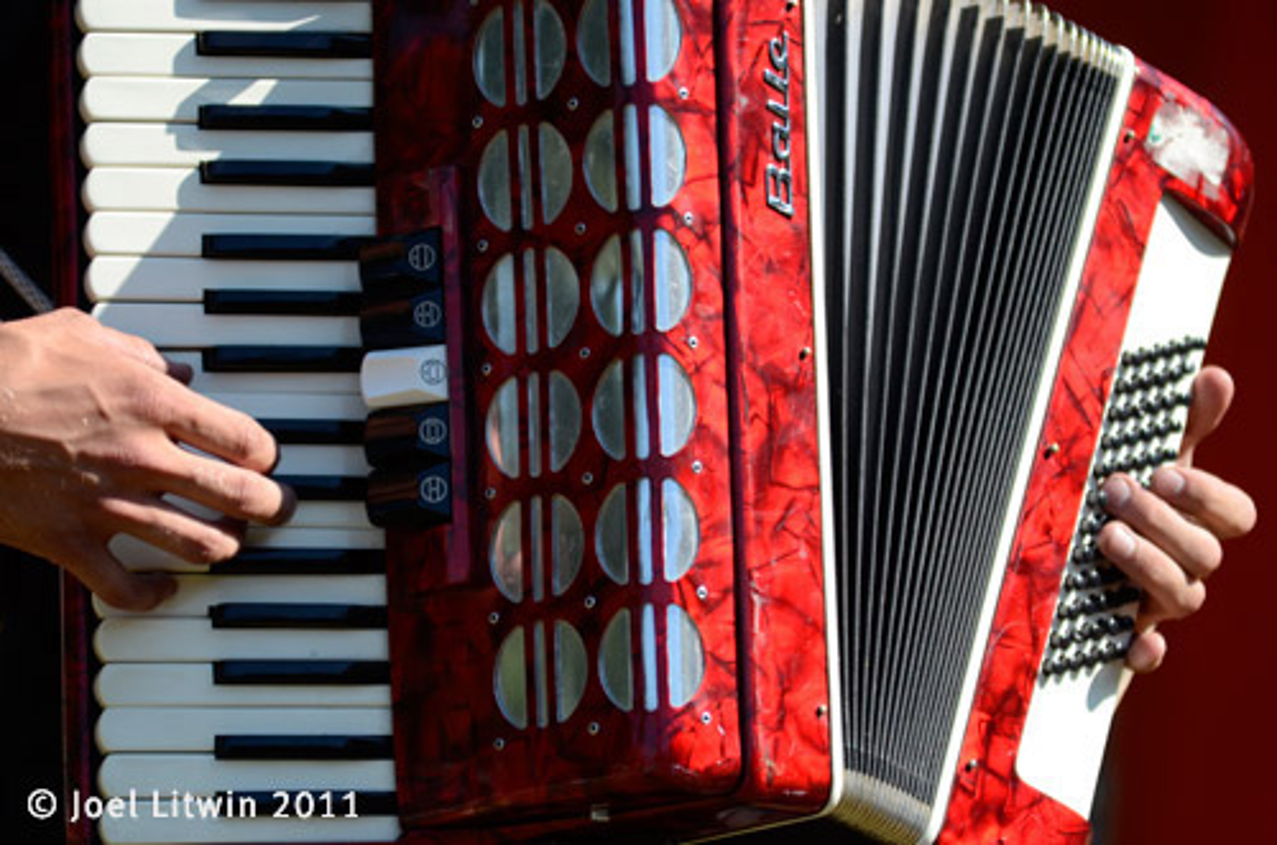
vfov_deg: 4.6
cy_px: 422
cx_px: 638
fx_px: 10618
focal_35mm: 300
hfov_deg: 6.9
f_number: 2.8
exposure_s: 1/8000
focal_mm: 200
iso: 800
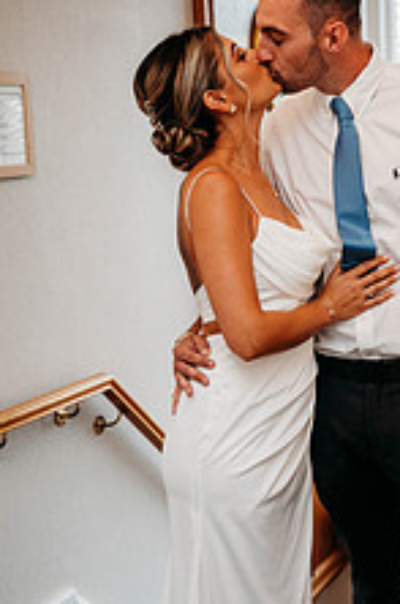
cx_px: 314
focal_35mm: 71
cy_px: 405
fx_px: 1189
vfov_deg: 28.3
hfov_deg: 18.9
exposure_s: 1/200
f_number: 2.8
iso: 500
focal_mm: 35
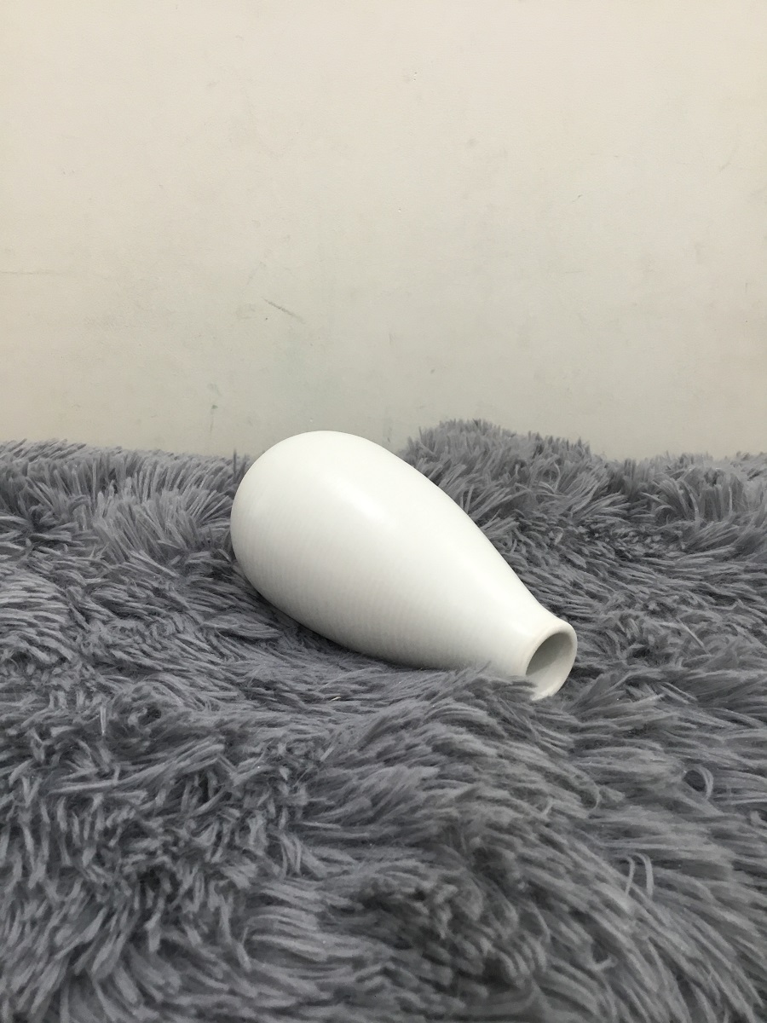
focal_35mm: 31
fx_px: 916
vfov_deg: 58.4
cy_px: 512
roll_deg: +0.9
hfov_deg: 45.4
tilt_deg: -18.4
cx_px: 384
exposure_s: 1/33
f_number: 2.4
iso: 100
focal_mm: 3.3
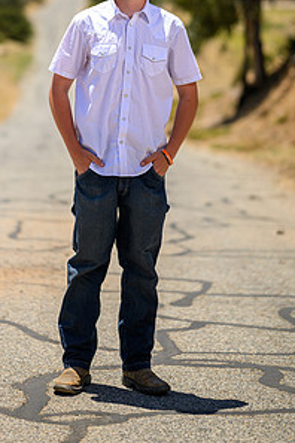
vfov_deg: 15.8
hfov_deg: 10.6
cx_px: 80
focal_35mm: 129
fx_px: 1586
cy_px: 115
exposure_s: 1/3200
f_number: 1.8
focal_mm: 85
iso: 100
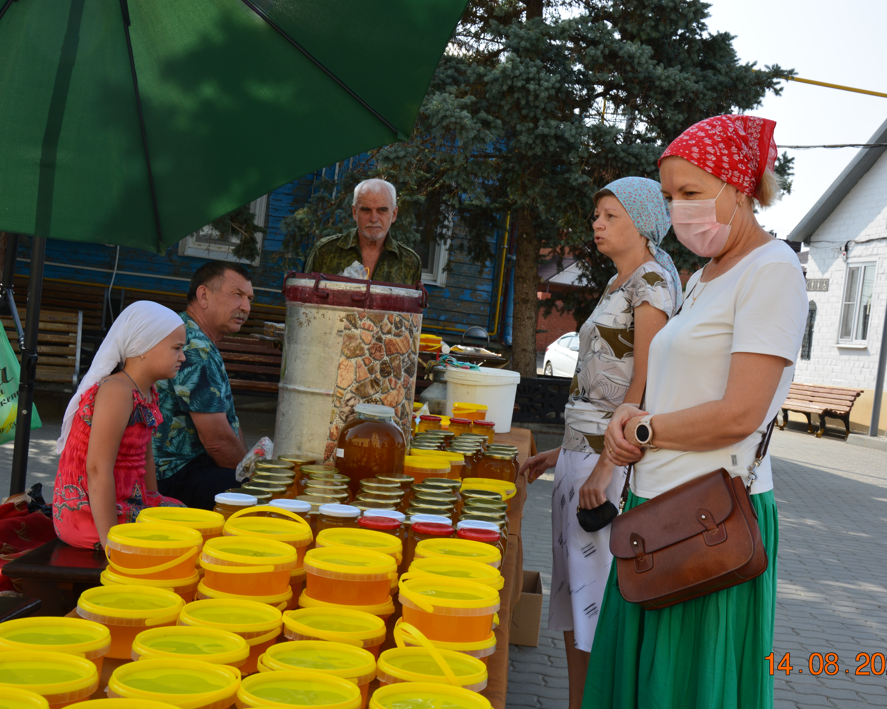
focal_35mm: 48
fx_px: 1260
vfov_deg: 31.5
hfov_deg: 38.8
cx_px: 480
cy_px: 359
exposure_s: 1/125
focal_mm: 28
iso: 200
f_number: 11
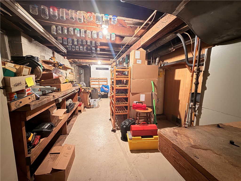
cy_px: 90
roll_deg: -0.8
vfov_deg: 85.7
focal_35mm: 14
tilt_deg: -6.0
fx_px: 97
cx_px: 120
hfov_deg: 102.1
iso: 1000
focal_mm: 2.22
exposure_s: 1/15
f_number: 2.2
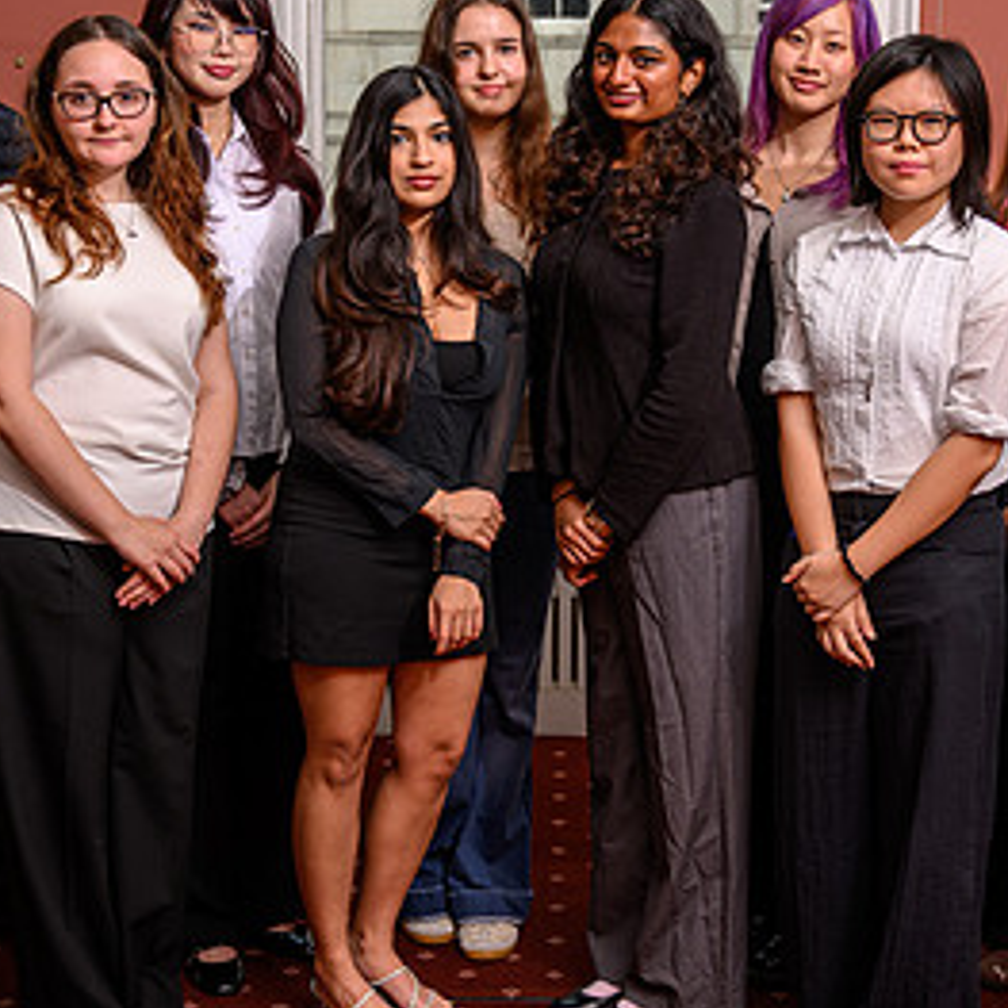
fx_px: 2240
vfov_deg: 25.3
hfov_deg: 25.3
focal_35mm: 68
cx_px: 585
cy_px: 445
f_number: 4
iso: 50
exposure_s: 1/200
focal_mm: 32.5
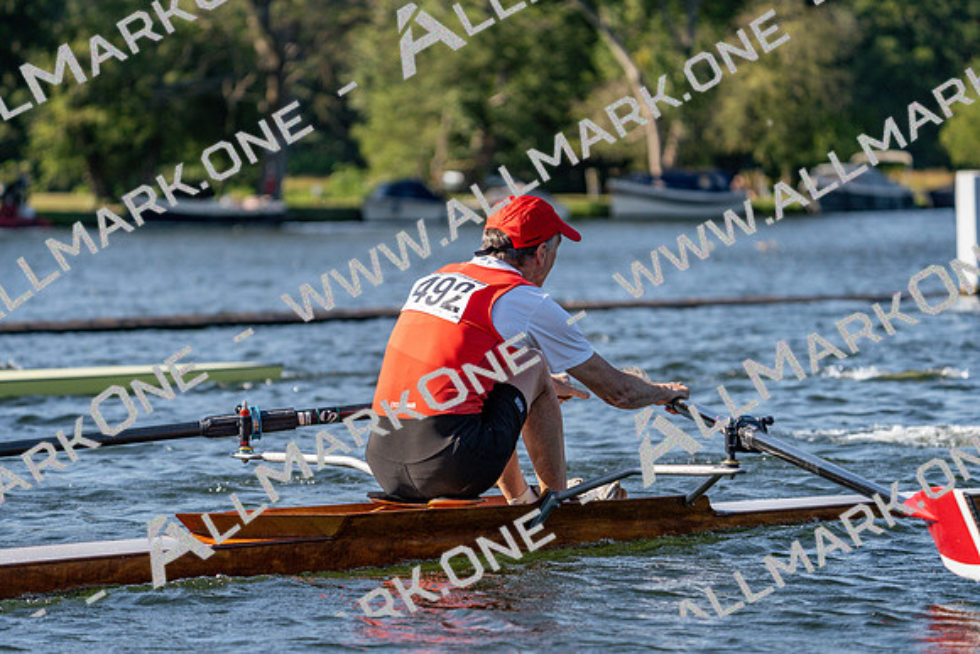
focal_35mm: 200
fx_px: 5445
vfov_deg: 6.9
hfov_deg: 10.3
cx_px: 490
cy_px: 327
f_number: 5.6
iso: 320
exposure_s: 1/1600
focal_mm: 200
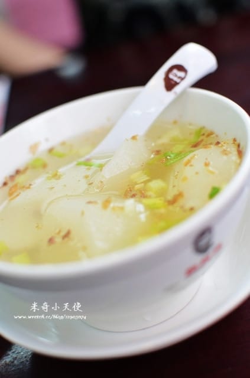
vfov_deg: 37.9
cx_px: 125
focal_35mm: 52
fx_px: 550
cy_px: 189
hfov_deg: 25.6
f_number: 2.8
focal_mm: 35
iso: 1000
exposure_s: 1/1250
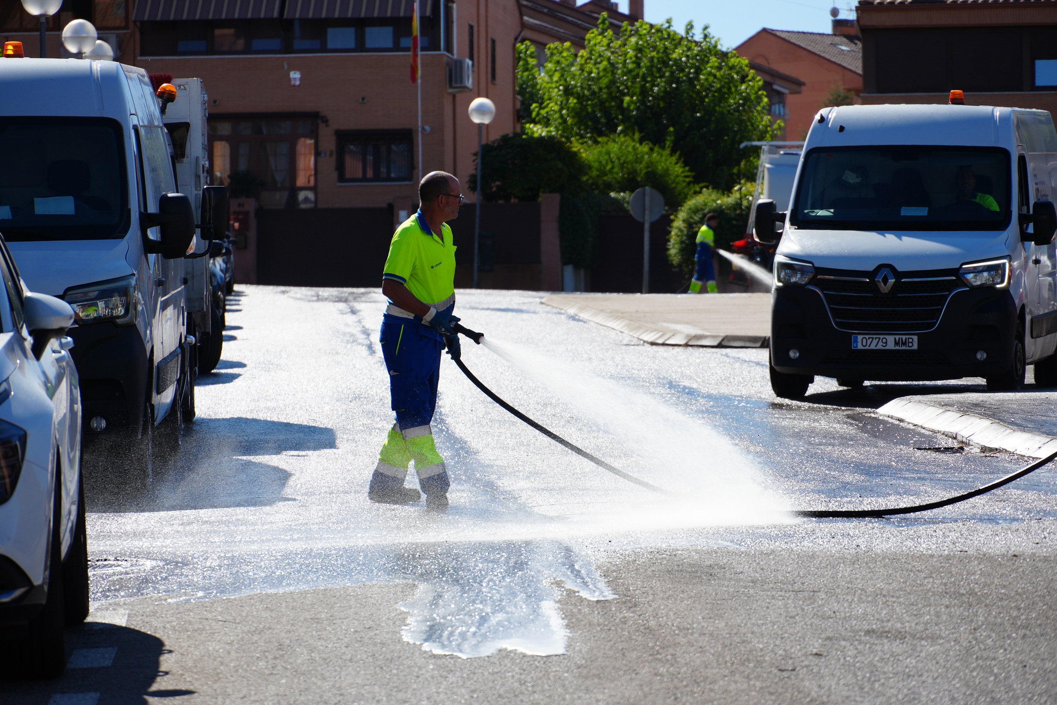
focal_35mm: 201
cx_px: 528
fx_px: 5902
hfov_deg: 10.2
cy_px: 352
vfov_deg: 6.8
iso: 100
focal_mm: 134
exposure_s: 1/640
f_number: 5.6
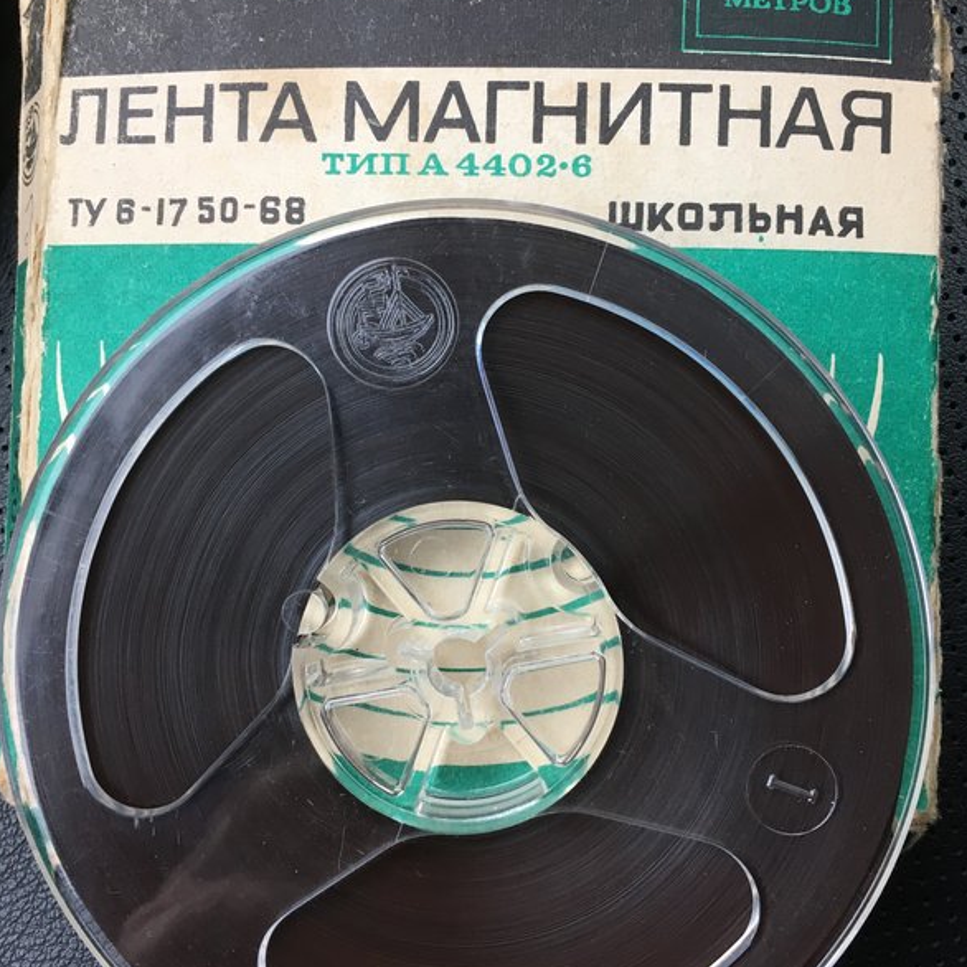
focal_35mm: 35
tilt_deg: -70.2
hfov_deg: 47.2
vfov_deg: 47.2
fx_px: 1106
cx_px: 479
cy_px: 503
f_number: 2.2
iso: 32
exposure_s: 1/33
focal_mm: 4.15
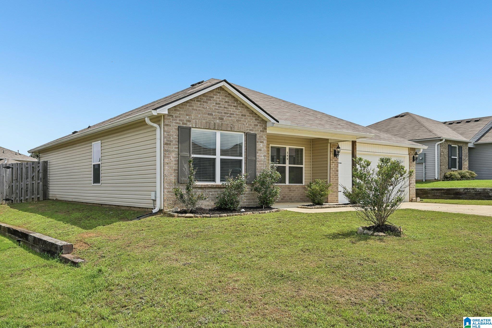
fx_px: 410
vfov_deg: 43.6
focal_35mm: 30
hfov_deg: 61.9
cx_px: 246
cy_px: 164
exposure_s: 1/1600
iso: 400
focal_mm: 30
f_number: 8
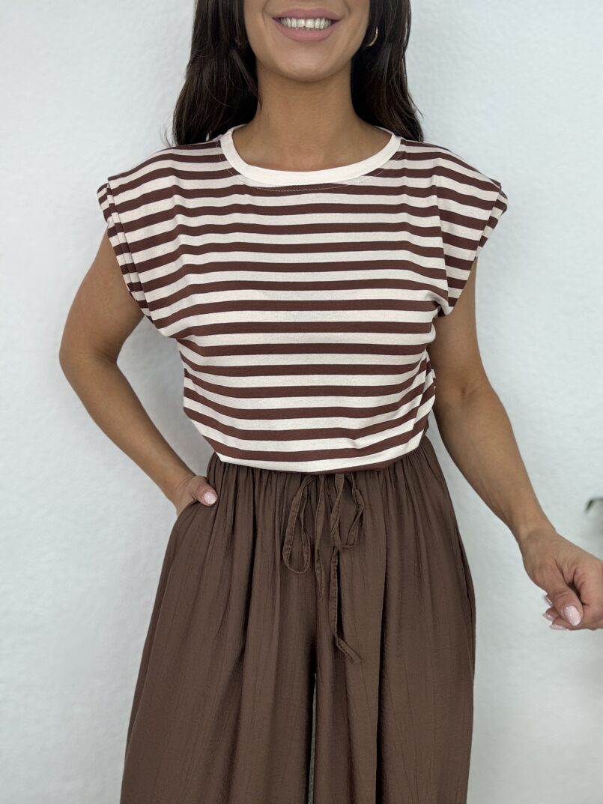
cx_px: 302
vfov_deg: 60.0
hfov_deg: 46.8
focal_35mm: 30
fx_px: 697
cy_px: 402
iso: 50
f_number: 1.9
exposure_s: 1/100
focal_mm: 2.69
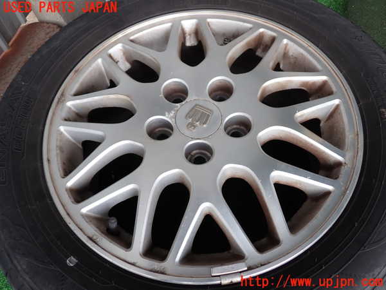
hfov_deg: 60.0
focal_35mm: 30
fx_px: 335
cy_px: 145
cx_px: 193
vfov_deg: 46.8
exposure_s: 1/60
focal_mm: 5.4
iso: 100
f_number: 2.3
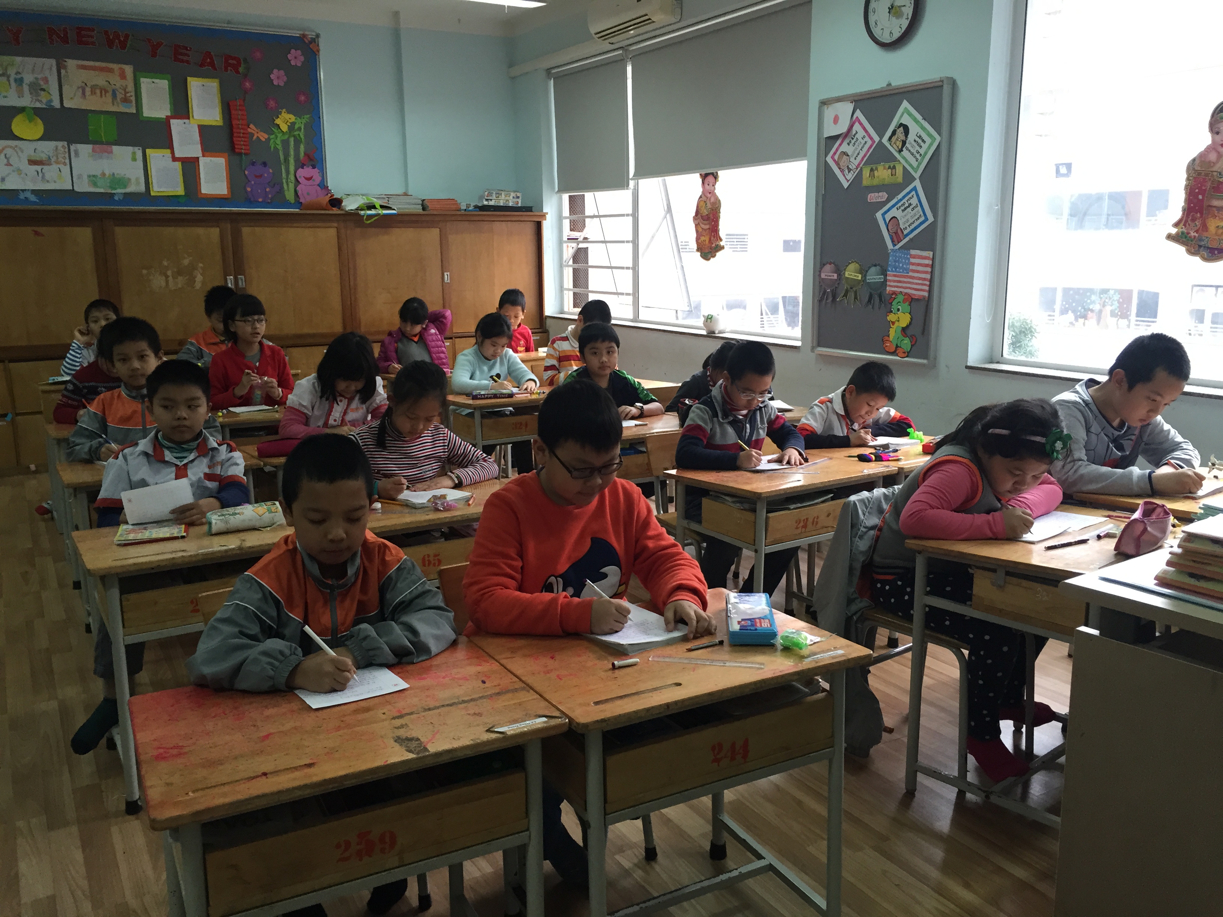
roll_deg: +1.3
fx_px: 1025
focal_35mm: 29
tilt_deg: -10.4
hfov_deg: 61.7
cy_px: 458
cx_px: 612
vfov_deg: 48.2
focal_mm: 4.15
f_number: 2.2
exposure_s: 1/33
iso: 64
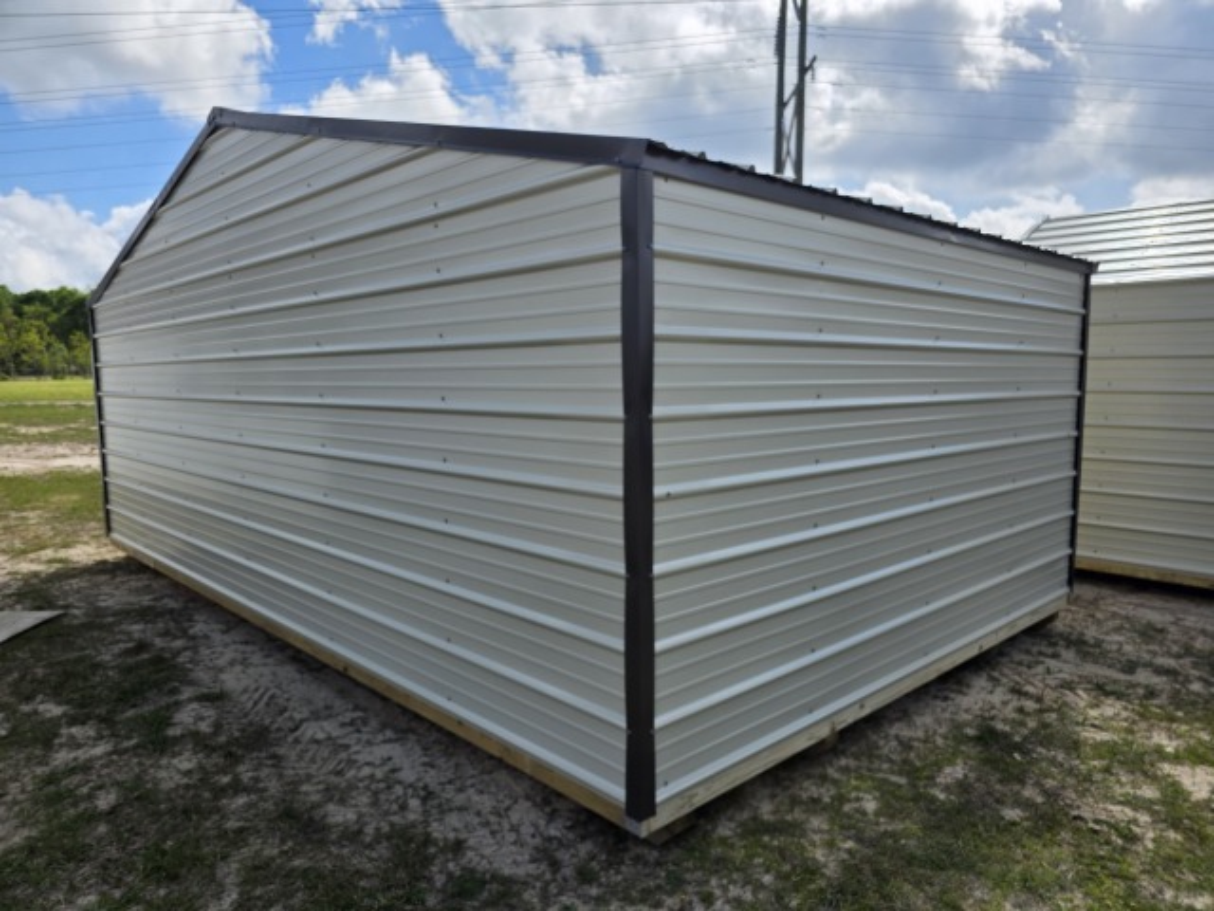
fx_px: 807
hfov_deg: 73.9
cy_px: 456
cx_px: 607
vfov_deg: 58.9
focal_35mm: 23
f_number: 1.7
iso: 80
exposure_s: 1/7944
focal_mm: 6.3
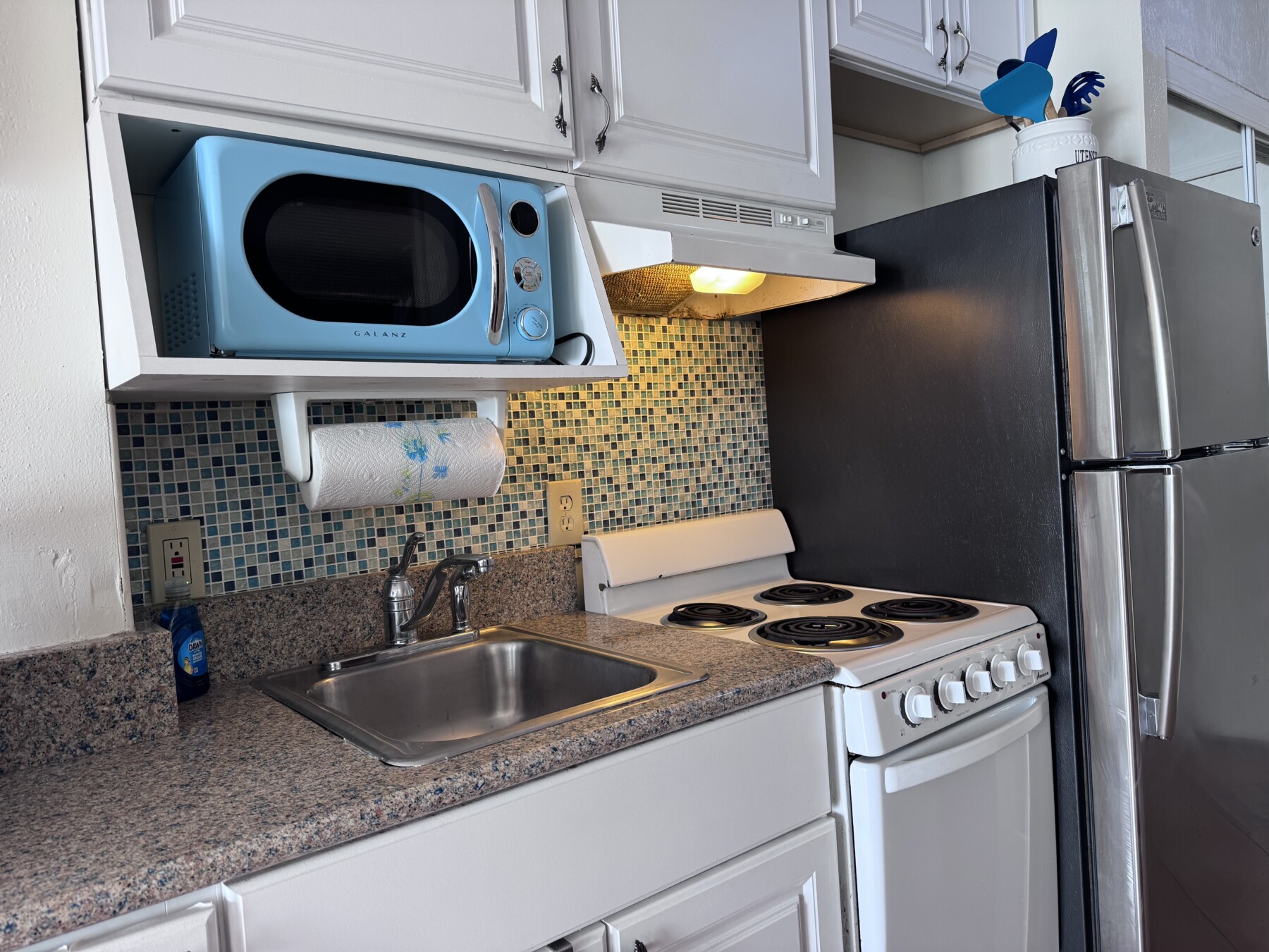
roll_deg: +4.1
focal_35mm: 24
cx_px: 634
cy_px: 476
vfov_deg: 56.8
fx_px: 880
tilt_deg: -3.2
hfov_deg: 71.6
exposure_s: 1/120
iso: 100
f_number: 1.78
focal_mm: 6.76
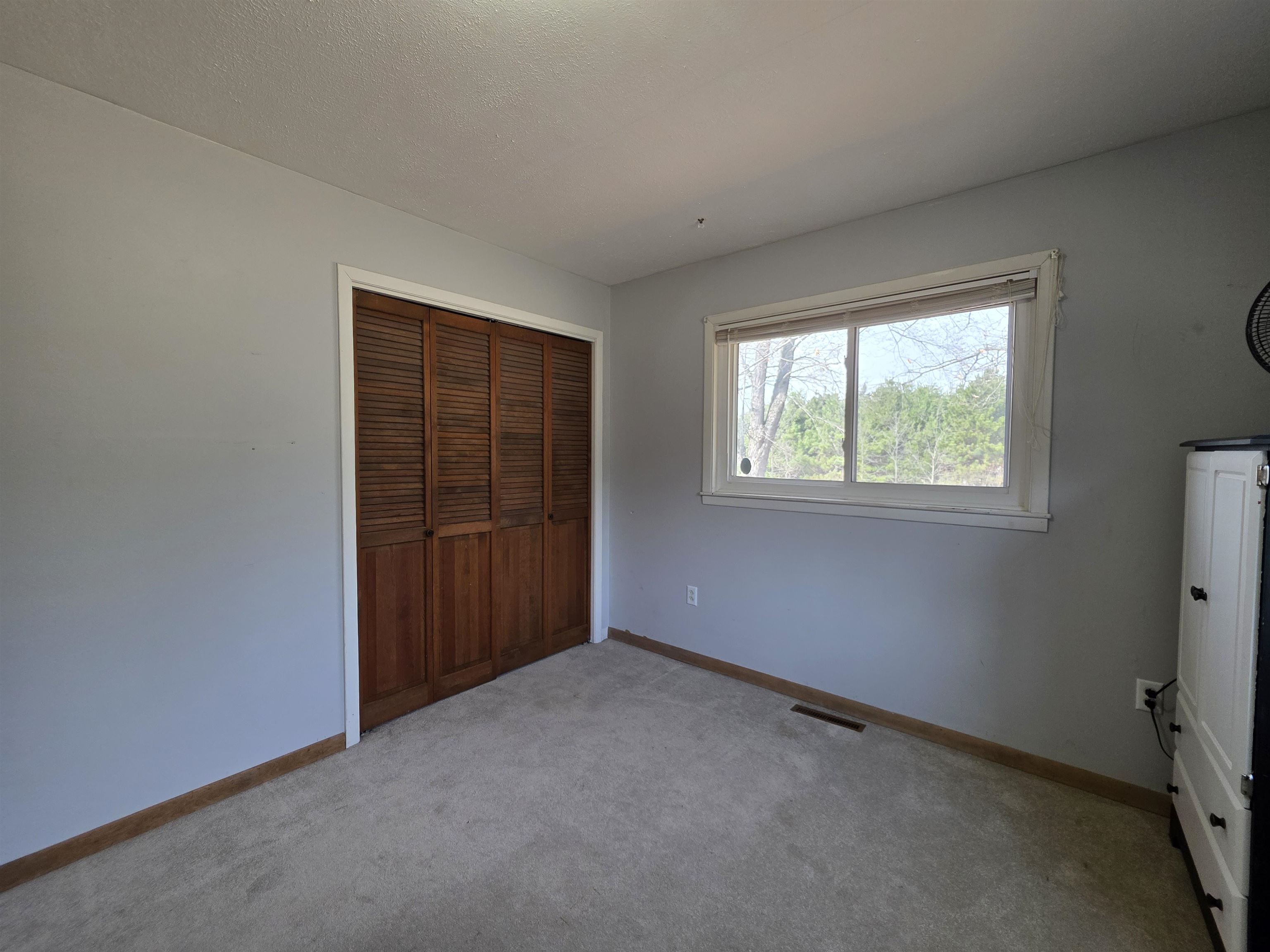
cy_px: 476
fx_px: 477
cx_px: 635
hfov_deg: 106.2
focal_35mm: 13
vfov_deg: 89.9
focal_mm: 2.2
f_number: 1.9
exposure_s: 1/120
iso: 80
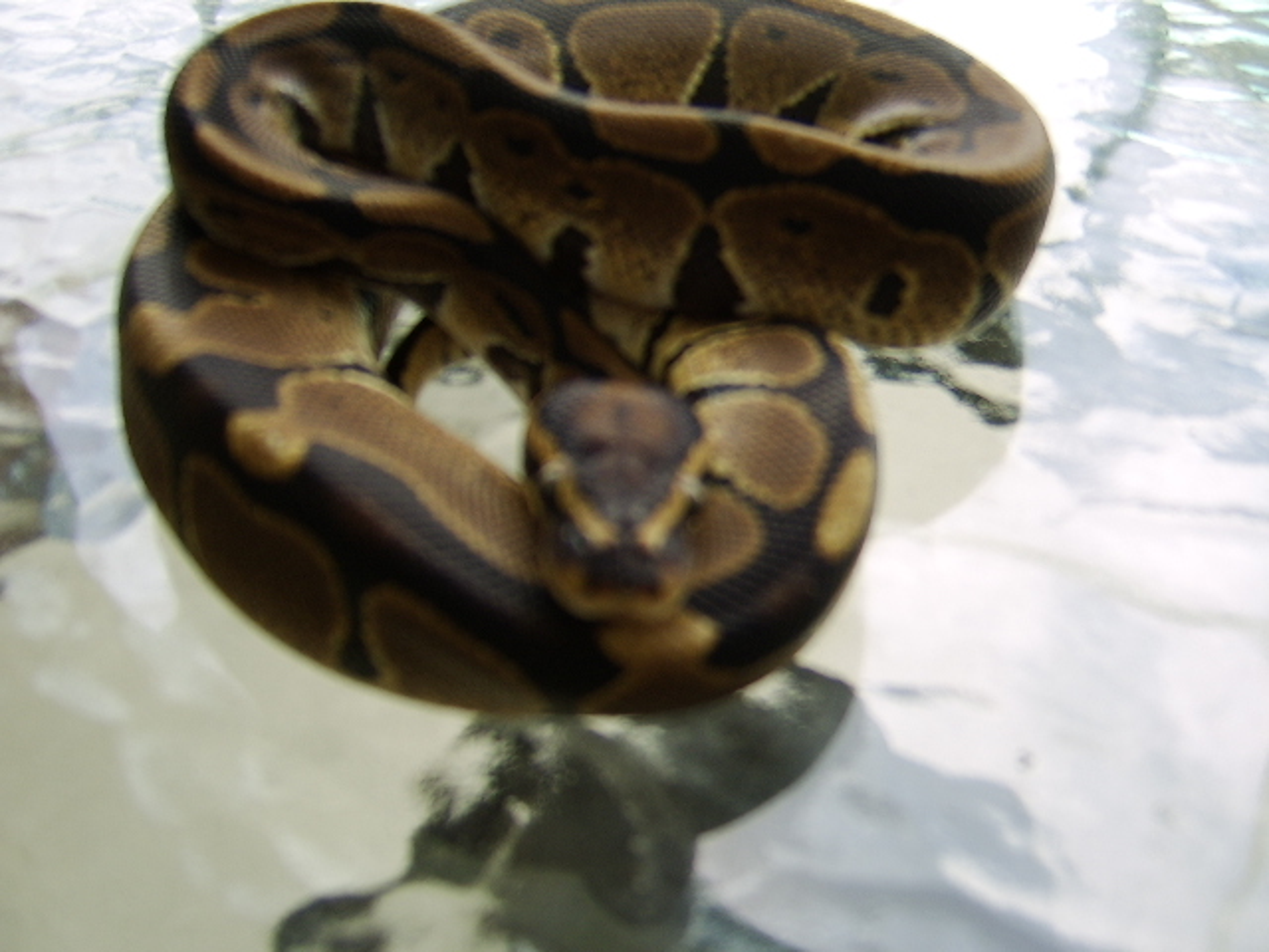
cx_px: 634
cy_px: 476
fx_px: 1136
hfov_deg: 58.4
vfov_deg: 45.4
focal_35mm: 31
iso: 71
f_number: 2.7
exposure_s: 1/114
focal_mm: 8.13
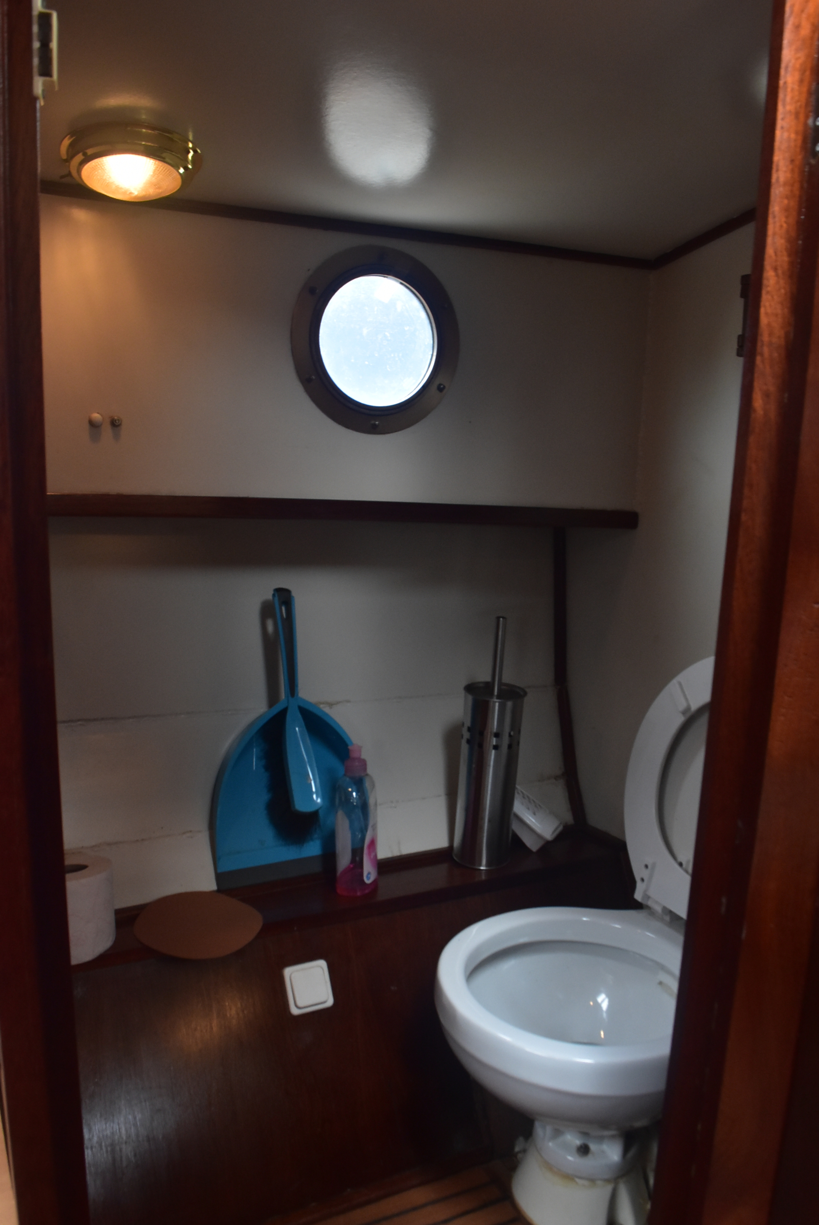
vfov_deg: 67.3
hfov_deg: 48.0
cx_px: 410
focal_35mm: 27
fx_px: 920
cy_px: 612
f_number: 8
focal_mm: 18
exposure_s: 1/60
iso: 1400
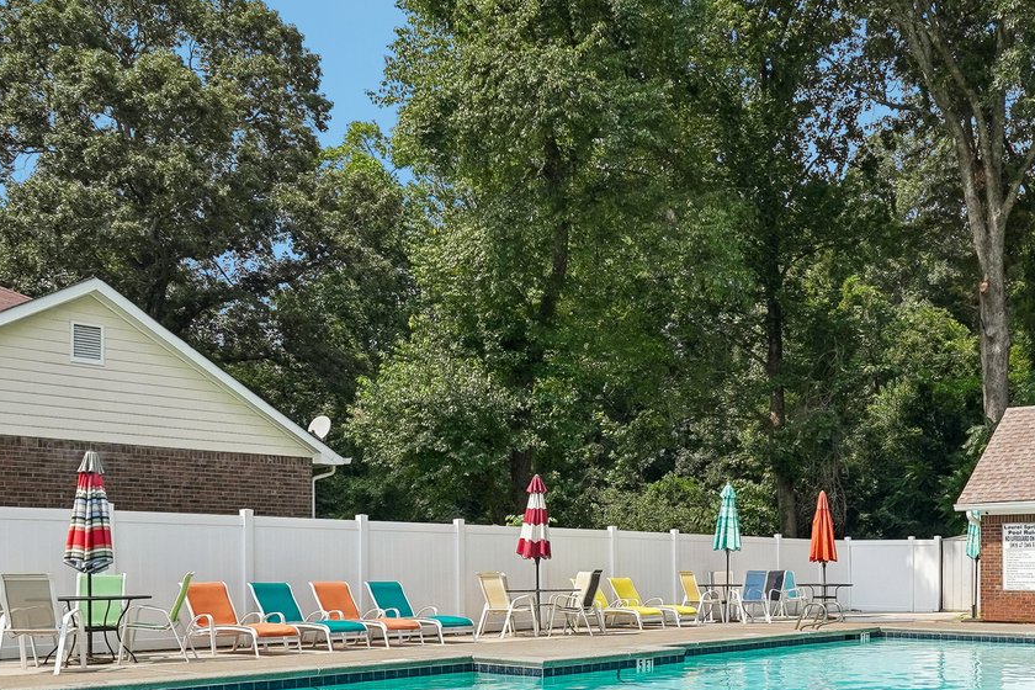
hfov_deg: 47.8
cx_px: 769
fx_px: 1121
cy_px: 564
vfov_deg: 33.1
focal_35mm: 39
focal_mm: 16
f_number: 8
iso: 800
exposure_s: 1/2500
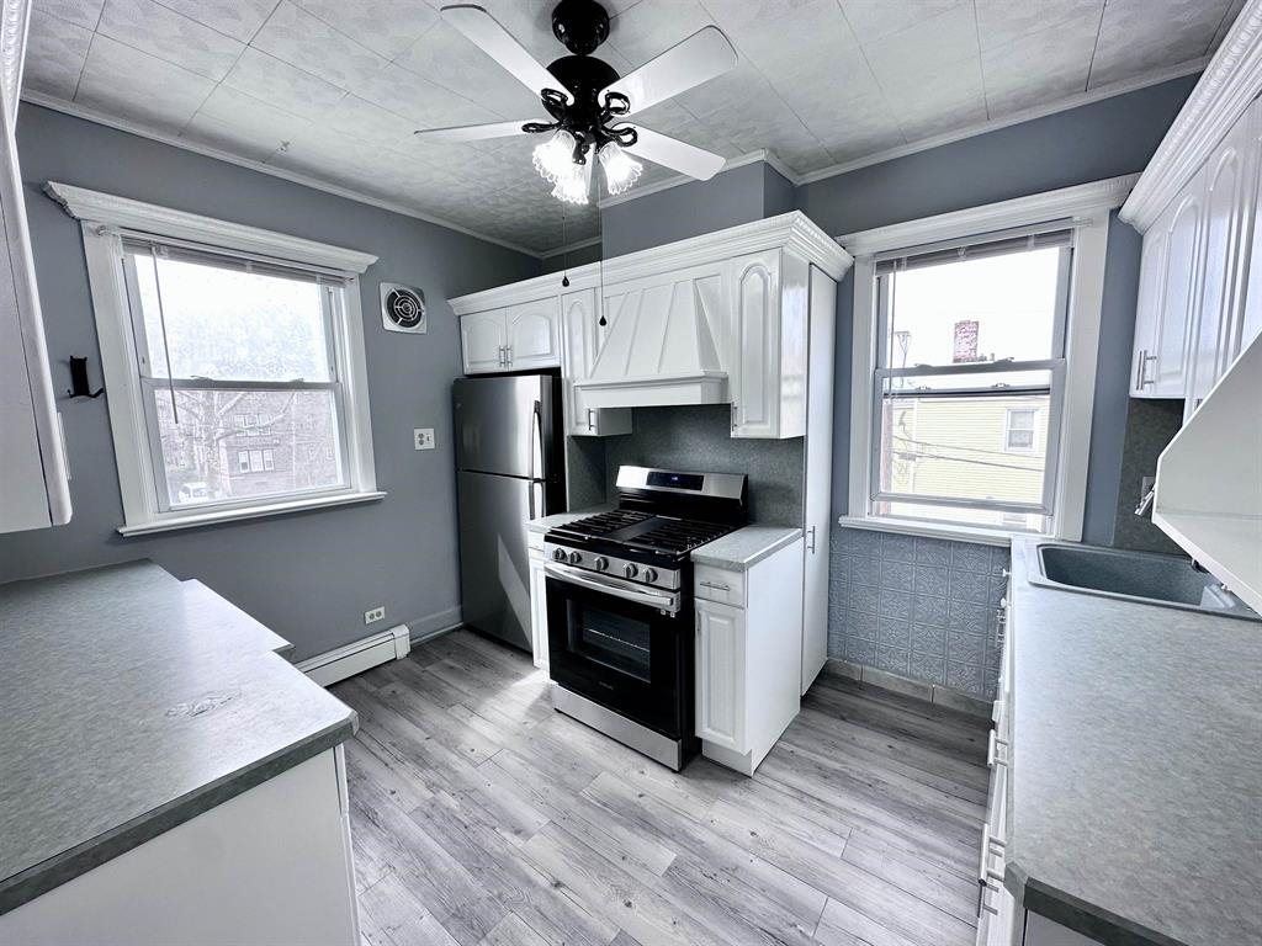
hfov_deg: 102.1
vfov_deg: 85.7
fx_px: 510
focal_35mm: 14
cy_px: 473
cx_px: 631
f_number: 2.2
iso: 40
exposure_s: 1/138
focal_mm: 2.22
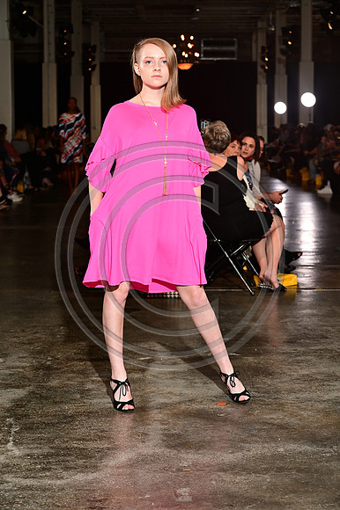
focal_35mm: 78
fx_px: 1106
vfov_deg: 26.0
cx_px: 170
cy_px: 255
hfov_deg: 17.5
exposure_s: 1/160
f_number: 6.3
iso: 1000
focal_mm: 78
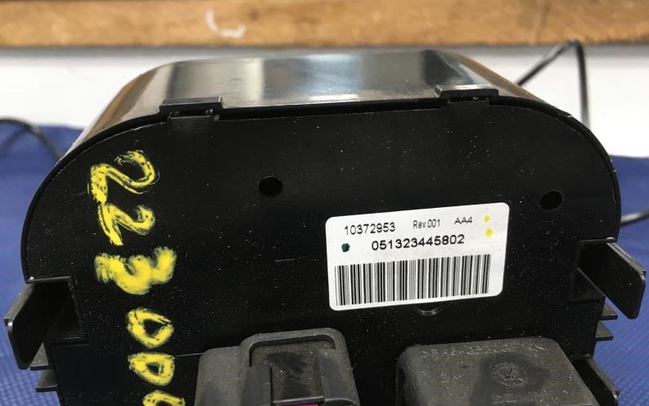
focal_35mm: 31
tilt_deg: -25.5
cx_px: 326
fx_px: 548
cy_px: 191
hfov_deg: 61.2
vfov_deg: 40.6
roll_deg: +0.9
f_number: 2.2
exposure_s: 1/20
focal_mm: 4.15
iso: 200
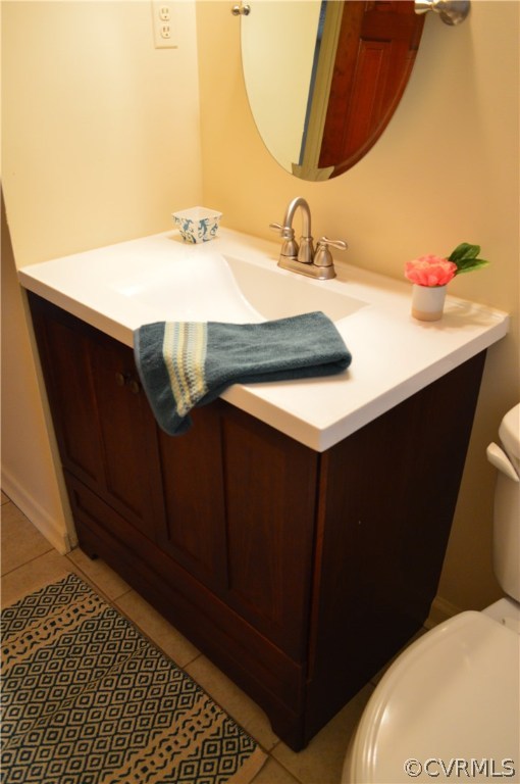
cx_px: 260
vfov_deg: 67.4
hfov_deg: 47.8
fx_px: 587
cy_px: 392
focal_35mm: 27
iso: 800
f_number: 3.5
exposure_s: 1/50
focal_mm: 18
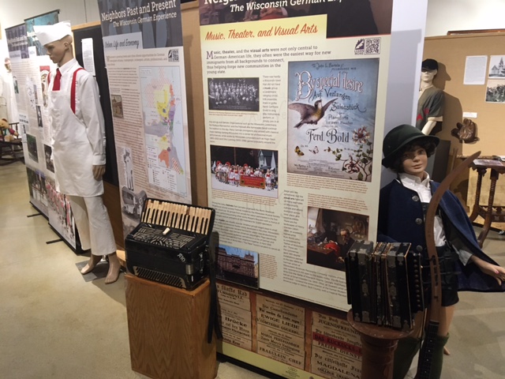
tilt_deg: -15.8
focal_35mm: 29
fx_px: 423
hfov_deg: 61.7
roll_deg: +0.5
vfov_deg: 48.2
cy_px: 190
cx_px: 252
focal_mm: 4.15
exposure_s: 1/30
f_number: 2.2
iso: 125
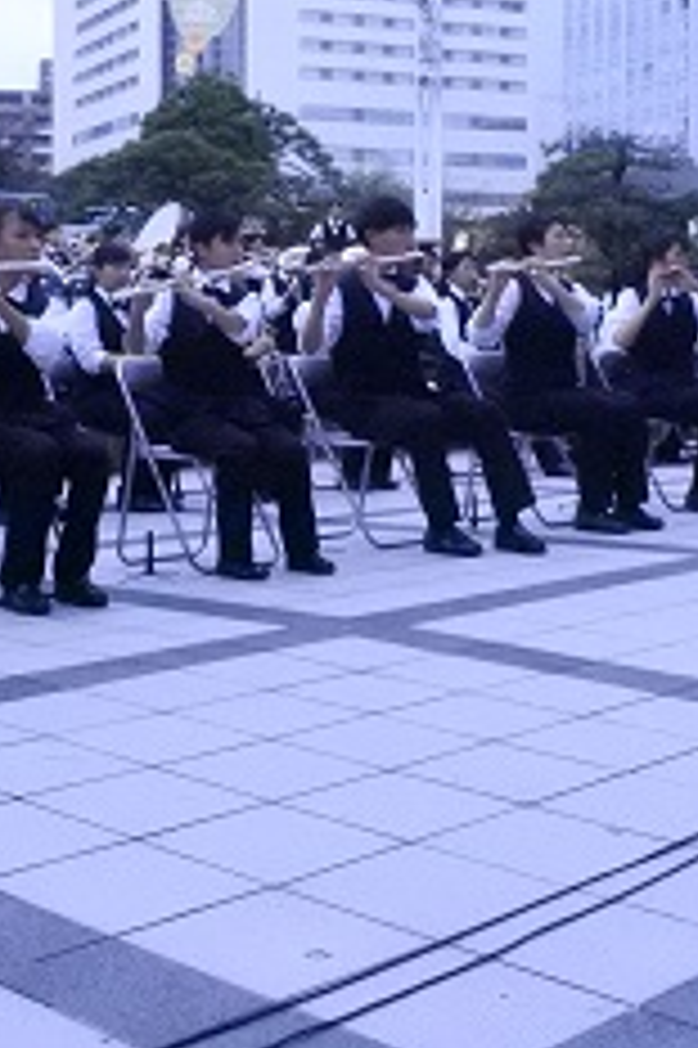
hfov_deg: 23.3
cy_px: 371
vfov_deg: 34.3
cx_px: 261
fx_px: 1689
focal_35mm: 58
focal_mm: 10
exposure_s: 1/5000
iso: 12800
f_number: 9
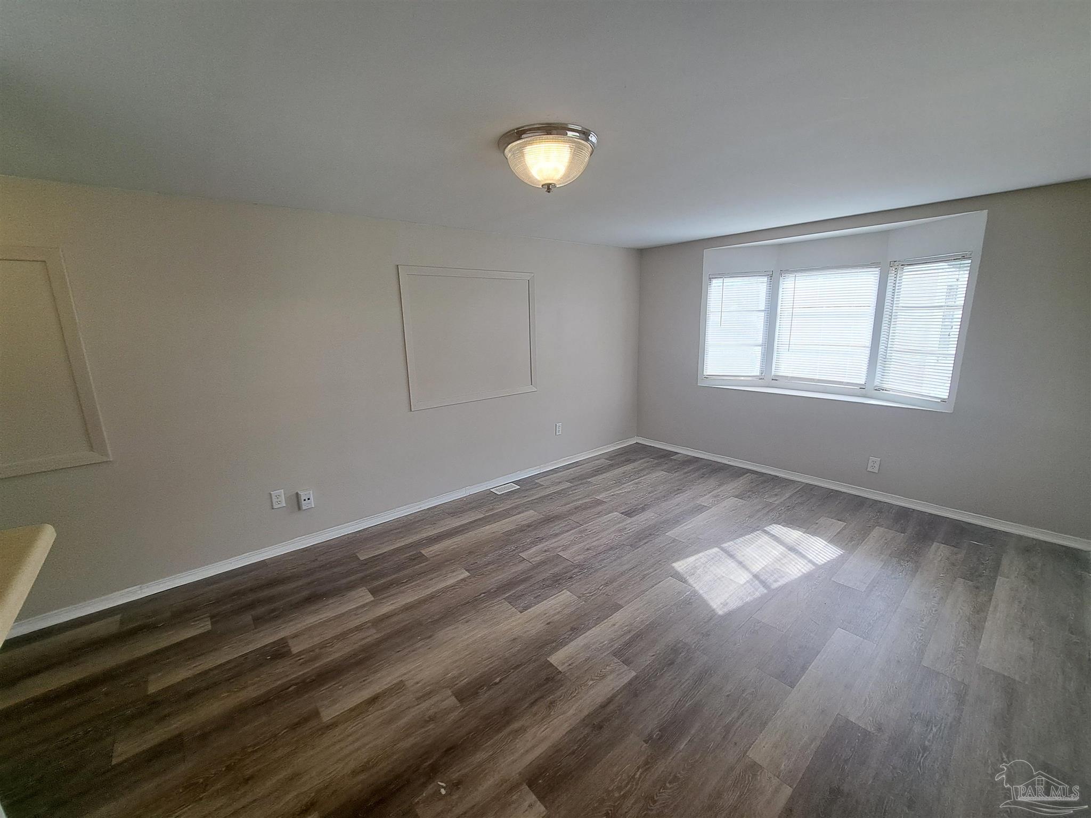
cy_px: 409
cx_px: 546
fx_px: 410
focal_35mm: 13
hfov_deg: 106.2
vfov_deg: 89.9
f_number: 2.2
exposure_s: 1/120
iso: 50
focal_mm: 1.74
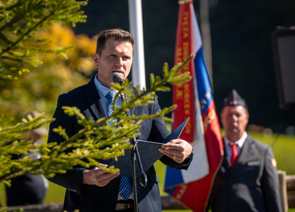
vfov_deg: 5.1
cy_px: 72
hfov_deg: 7.1
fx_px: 2374
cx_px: 132
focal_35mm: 283
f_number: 4
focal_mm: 200
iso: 100
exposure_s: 1/1600
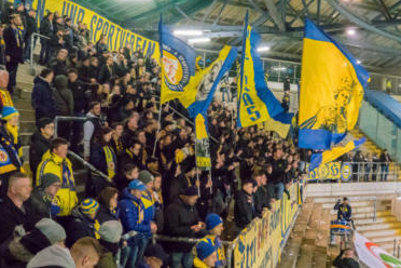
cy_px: 133
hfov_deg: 41.8
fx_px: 523
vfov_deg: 28.6
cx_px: 232
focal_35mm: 47
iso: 6400
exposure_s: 1/125
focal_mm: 12.96
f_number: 3.2
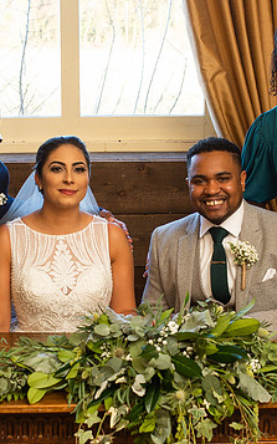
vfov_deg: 22.5
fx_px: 1112
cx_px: 126
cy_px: 256
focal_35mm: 92
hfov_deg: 14.2
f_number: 4
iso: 250
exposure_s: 1/80
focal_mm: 35
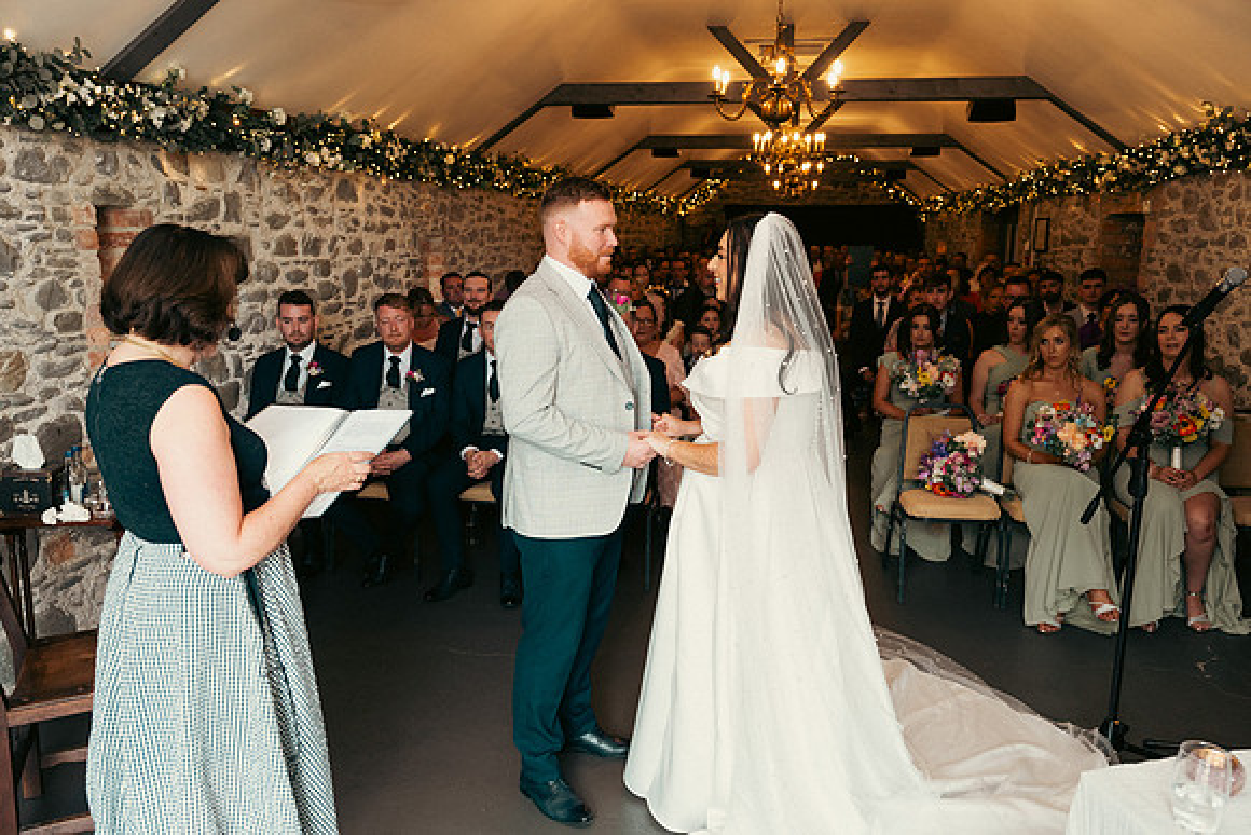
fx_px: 1008
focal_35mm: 29
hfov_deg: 63.6
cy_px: 418
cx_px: 626
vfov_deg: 45.0
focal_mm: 29
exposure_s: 1/160
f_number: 3.5
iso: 1000
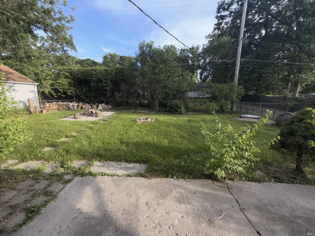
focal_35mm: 14
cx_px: 158
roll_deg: -0.1
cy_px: 118
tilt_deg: -11.4
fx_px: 127
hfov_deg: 102.1
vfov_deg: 85.7
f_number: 2.2
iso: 16
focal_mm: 2.22
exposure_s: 1/686
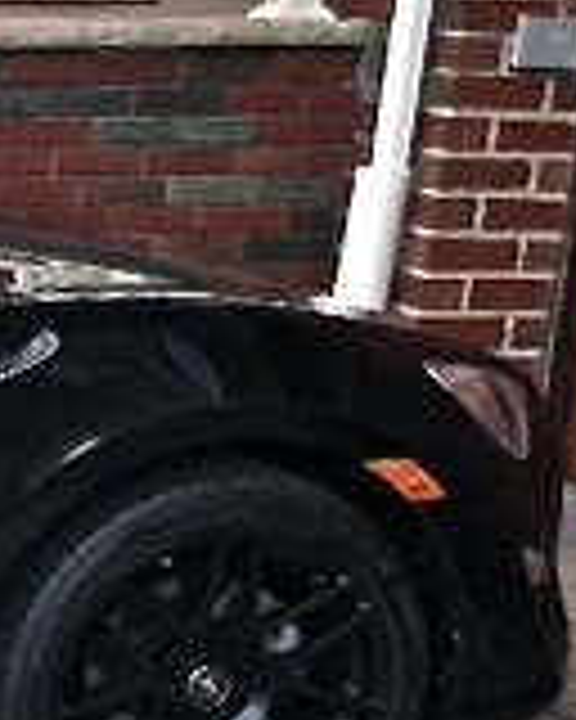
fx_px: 2749
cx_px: -801
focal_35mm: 129
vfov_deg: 14.8
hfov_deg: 10.4
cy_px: 603
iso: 50
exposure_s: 1/267
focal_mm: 4.13
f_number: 2.4
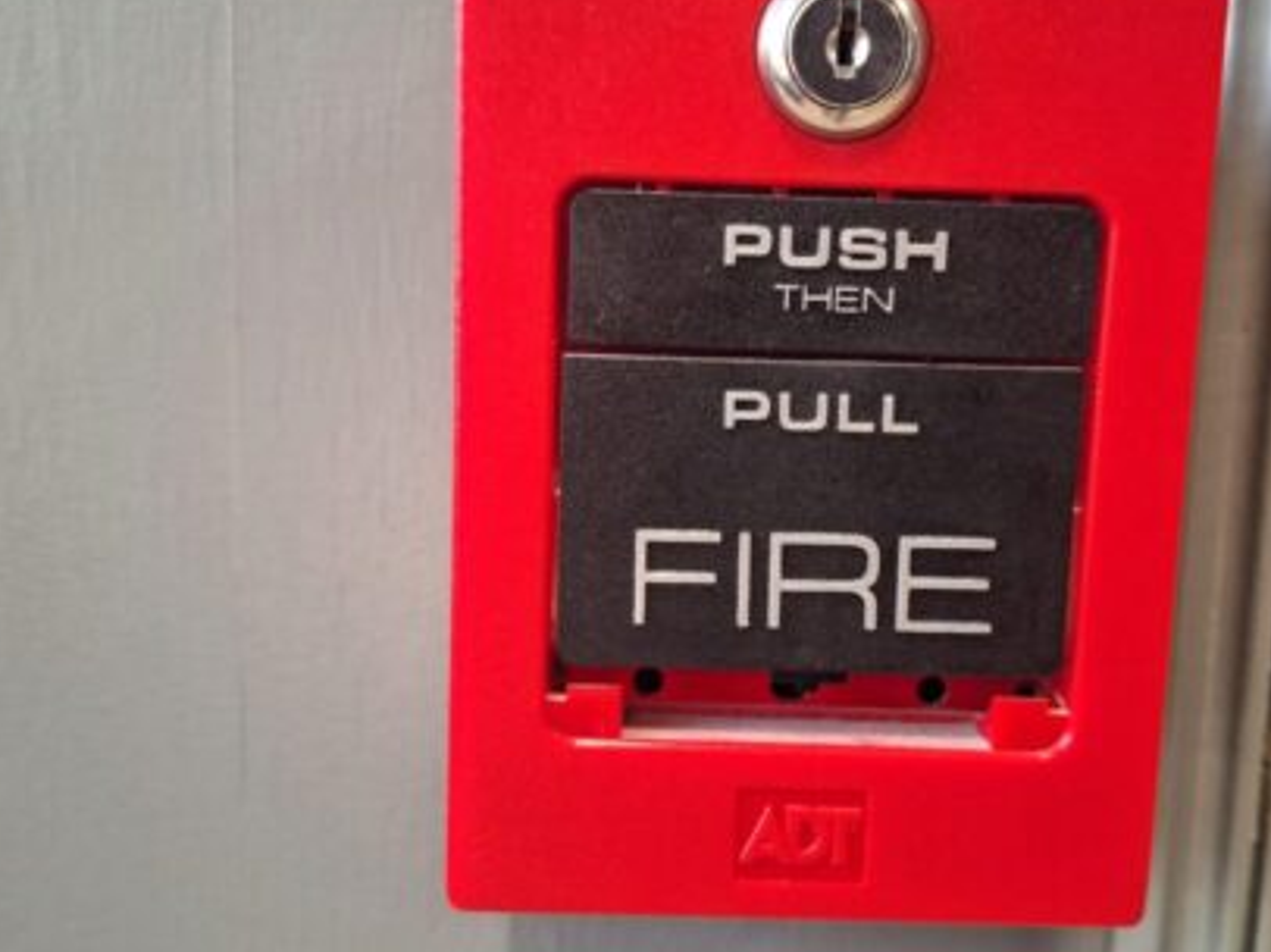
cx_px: 689
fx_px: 1248
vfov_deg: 41.7
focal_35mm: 34
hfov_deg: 53.9
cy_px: 460
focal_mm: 5.54
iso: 250
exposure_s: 1/30
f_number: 1.8
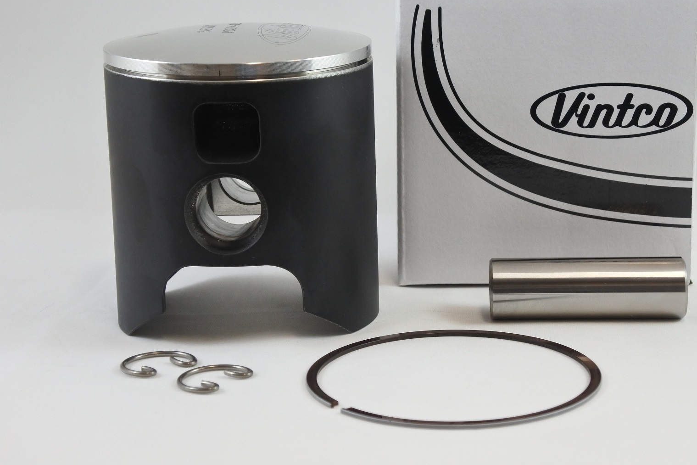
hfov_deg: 26.3
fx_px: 1491
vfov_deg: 17.7
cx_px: 425
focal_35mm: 77
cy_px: 187
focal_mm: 22.7
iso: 560
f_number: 5
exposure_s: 1/125
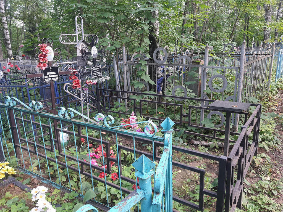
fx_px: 213
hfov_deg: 67.3
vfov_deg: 53.1
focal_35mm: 26
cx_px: 142
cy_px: 106
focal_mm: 4.32
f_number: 1.7
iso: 125
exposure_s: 1/100
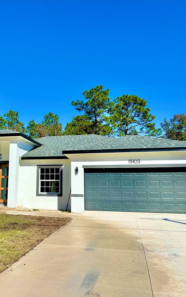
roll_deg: +0.0
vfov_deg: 56.7
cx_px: 50
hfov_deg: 36.5
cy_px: 148
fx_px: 276
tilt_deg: +9.9
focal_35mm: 34
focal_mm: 6.86
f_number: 1.78
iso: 80
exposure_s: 1/8929
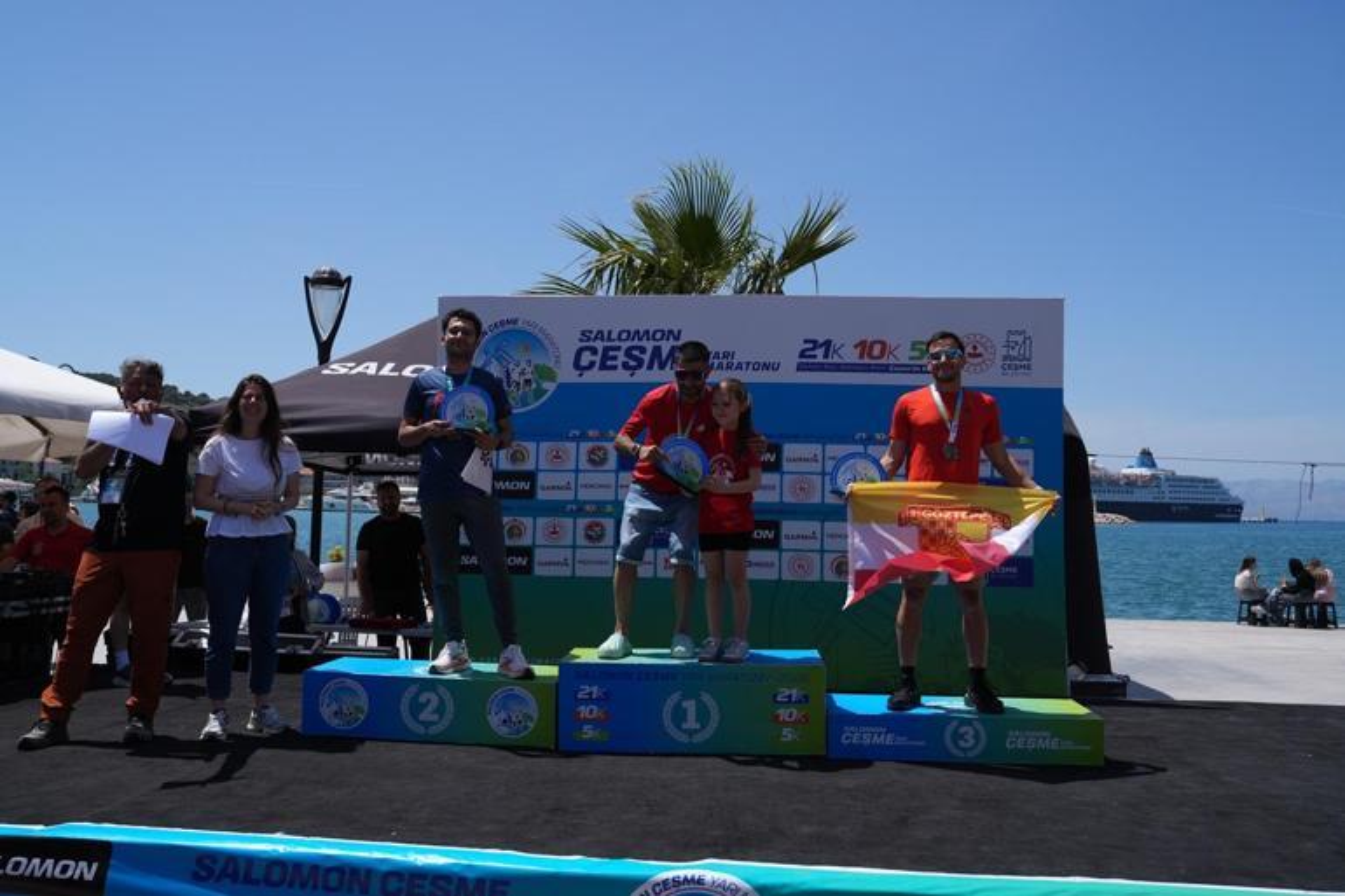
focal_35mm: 30
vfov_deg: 43.6
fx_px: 1121
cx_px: 672
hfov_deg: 61.9
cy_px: 448
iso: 200
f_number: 5.6
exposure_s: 1/1600
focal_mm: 30
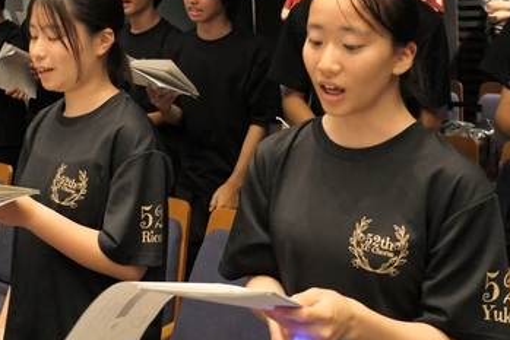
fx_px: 624
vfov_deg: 29.3
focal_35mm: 44
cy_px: 33
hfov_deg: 44.4
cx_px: 229
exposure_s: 1/125
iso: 1600
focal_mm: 8.8
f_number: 1.4
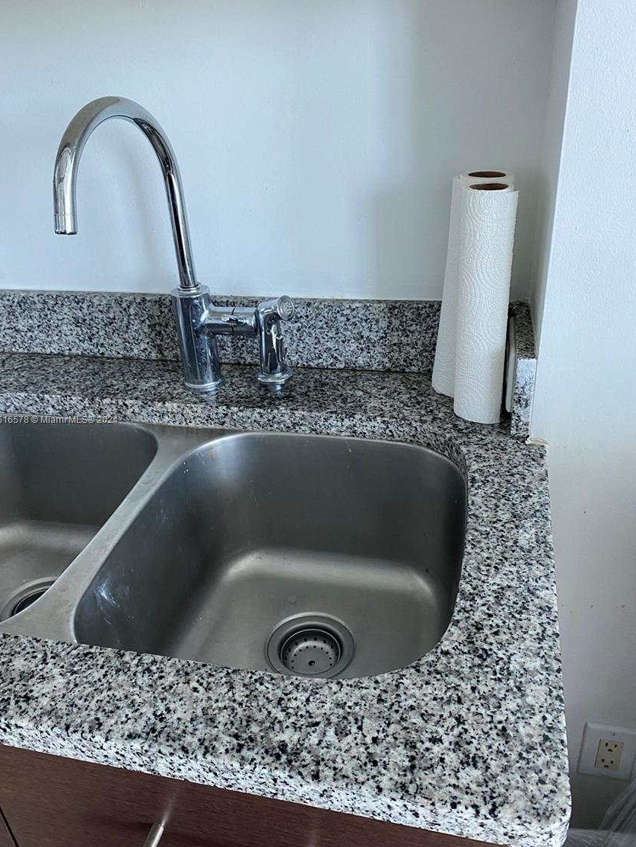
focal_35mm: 28
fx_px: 686
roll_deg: +2.0
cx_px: 321
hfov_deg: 49.8
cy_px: 420
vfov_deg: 63.4
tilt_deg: -29.7
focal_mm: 4.25
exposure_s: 1/60
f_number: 1.8
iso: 80
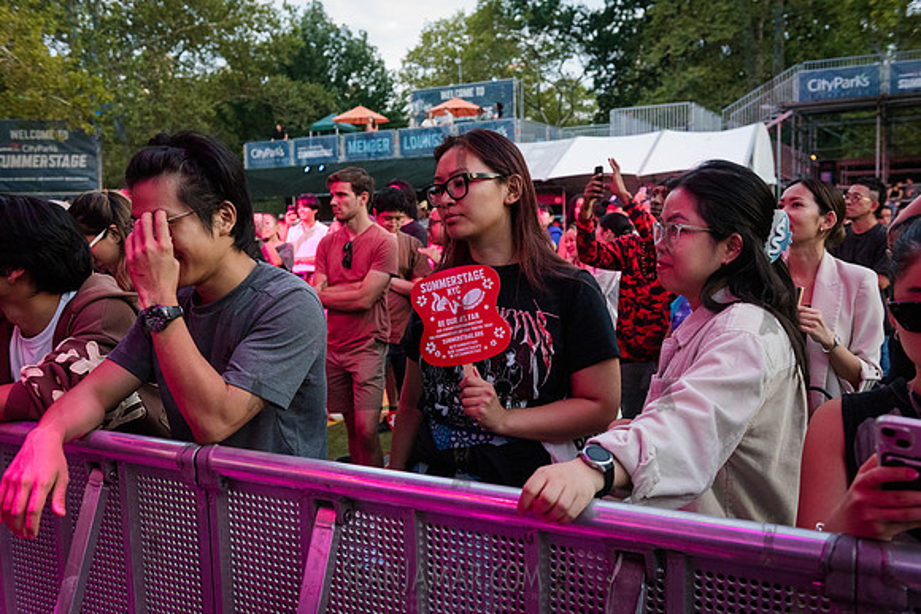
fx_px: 870
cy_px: 307
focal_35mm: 34
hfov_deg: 55.8
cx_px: 460
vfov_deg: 38.9
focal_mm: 34
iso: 5000
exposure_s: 1/250
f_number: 4
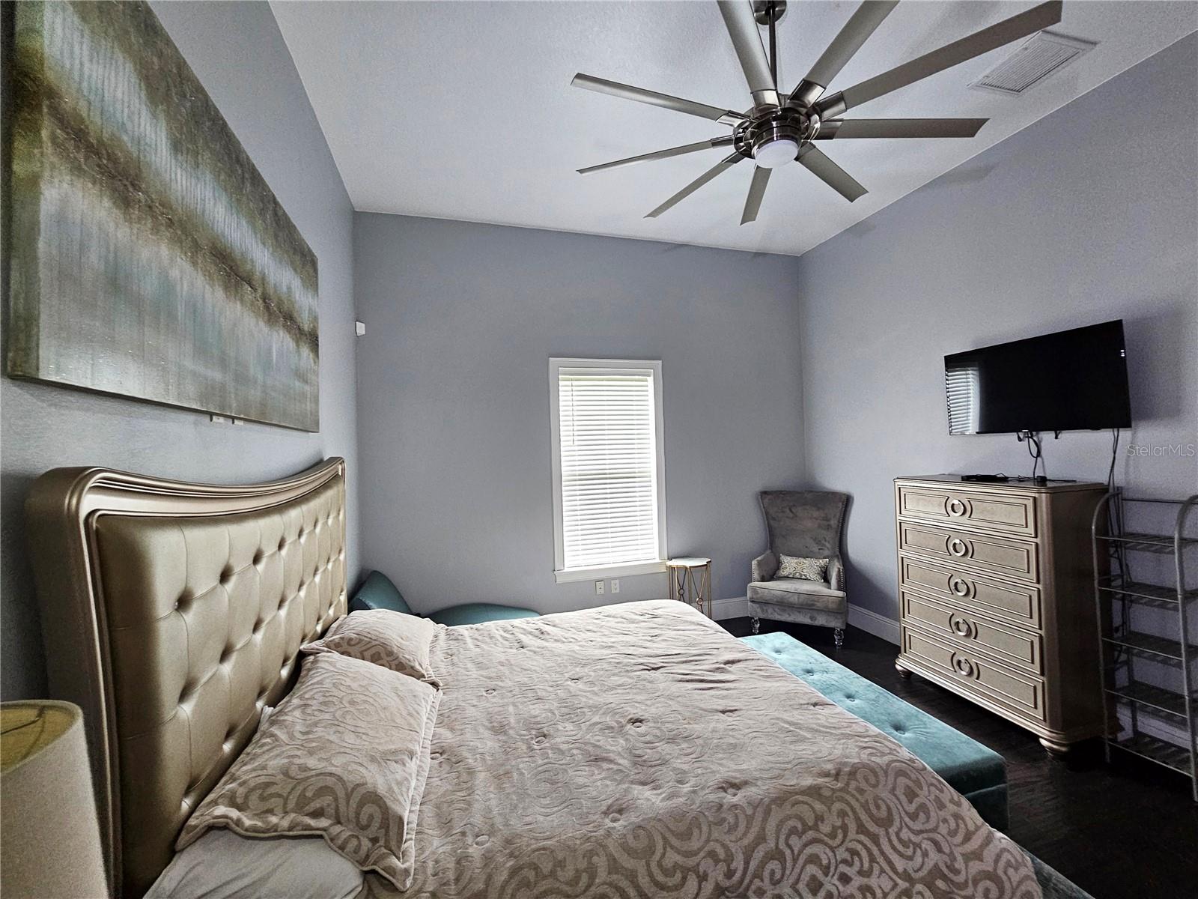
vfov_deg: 89.9
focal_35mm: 13
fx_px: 450
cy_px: 450
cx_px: 599
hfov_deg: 106.2
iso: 320
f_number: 2.2
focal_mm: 2.2
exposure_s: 1/40.1
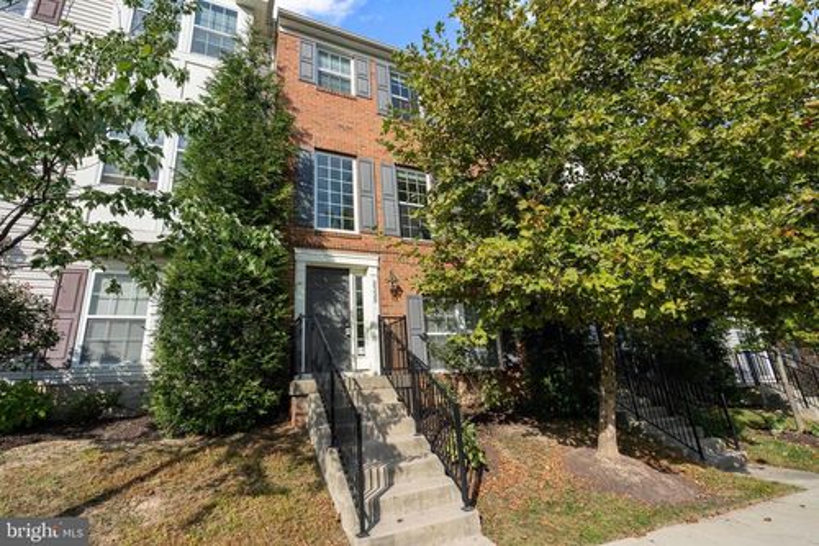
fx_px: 364
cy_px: 273
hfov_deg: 96.8
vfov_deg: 73.7
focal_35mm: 16
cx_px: 410
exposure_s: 1/320
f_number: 8
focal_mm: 16
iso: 200
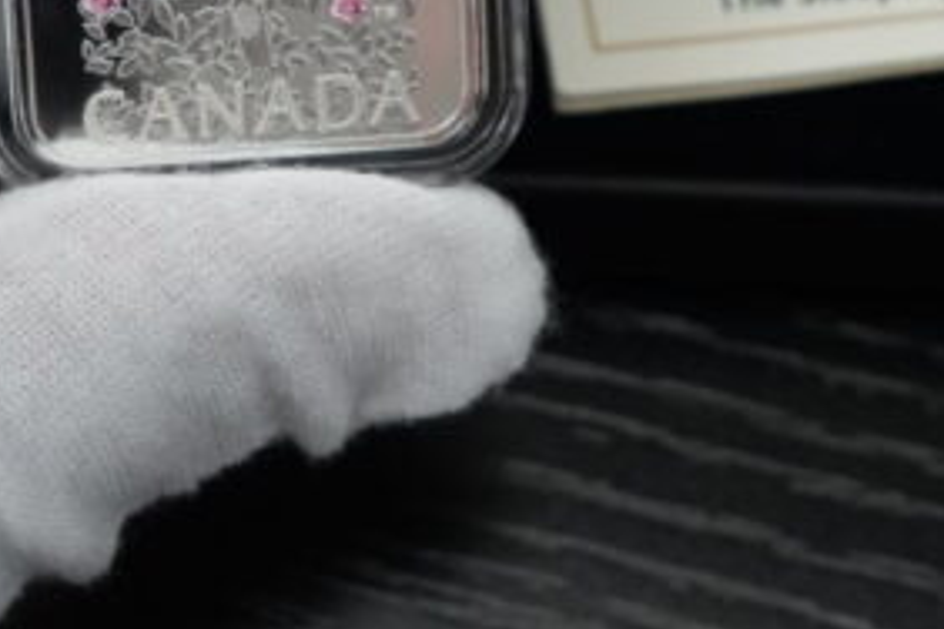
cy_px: -261
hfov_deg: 24.5
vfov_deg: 15.6
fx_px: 2145
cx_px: 214
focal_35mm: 82
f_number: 3.5
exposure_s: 1/60
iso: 640
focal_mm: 15
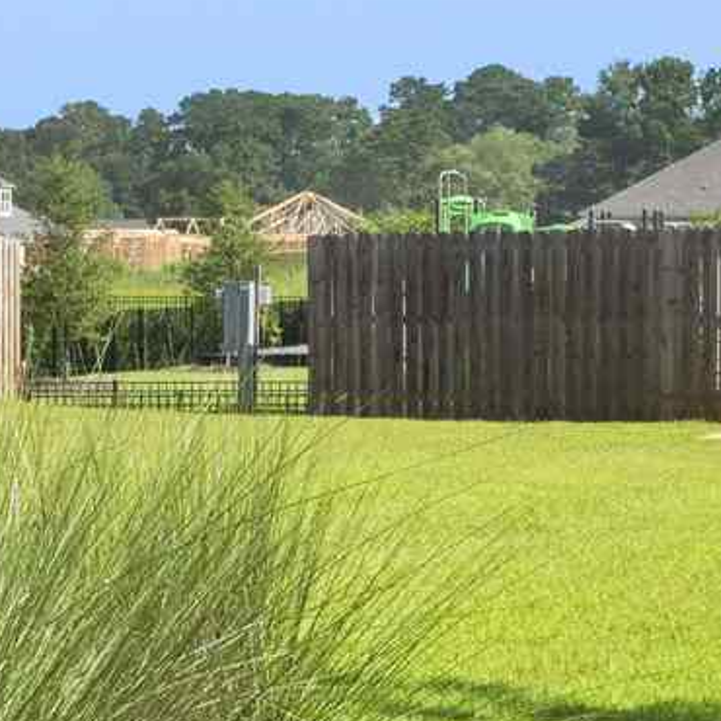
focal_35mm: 134
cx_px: -1025
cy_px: 265
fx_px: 3158
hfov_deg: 11.0
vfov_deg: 13.0
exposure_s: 1/800
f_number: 11
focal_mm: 19
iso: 400
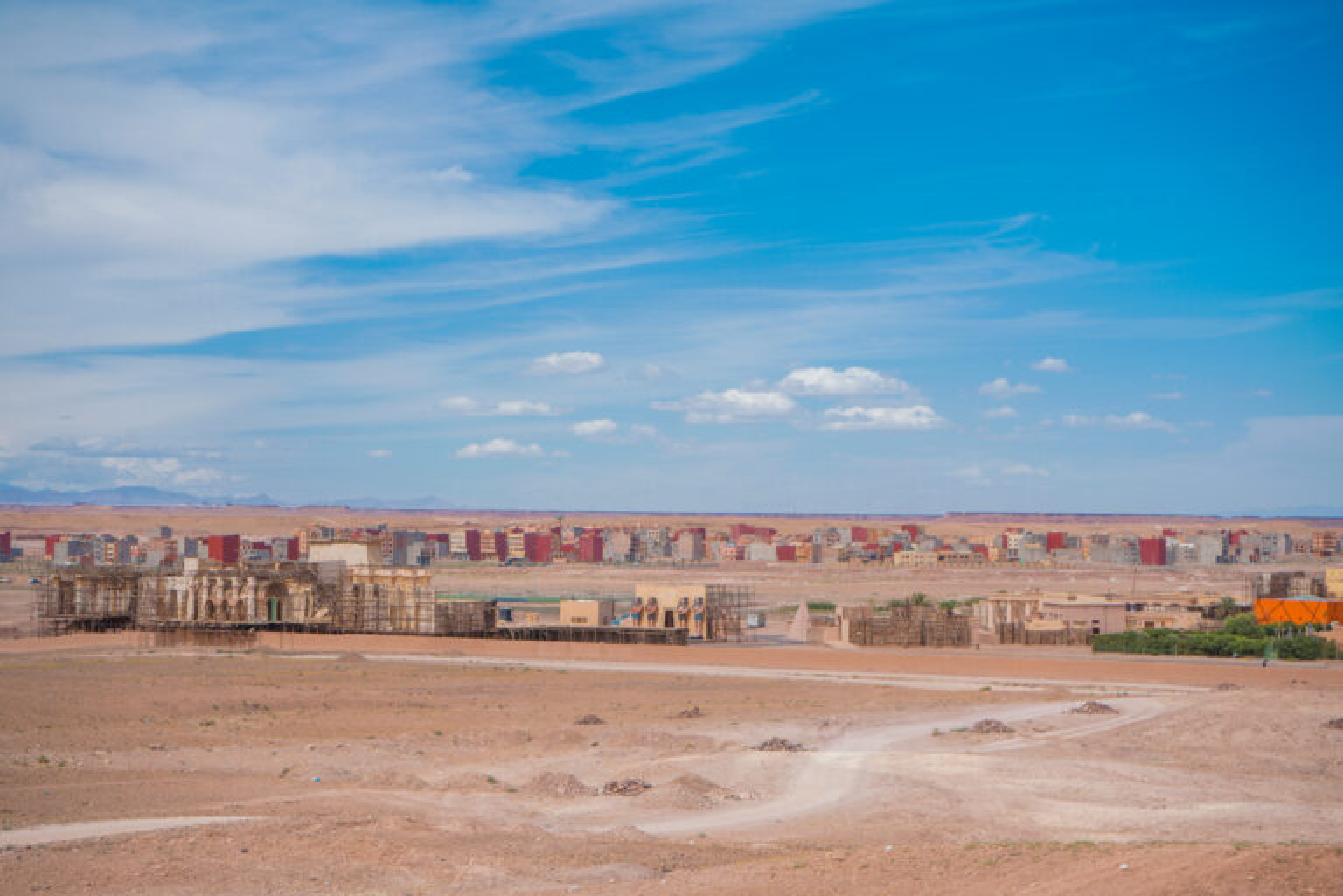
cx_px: 672
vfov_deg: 19.5
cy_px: 448
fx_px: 2611
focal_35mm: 70
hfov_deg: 28.8
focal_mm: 70
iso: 100
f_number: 8
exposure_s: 1/320
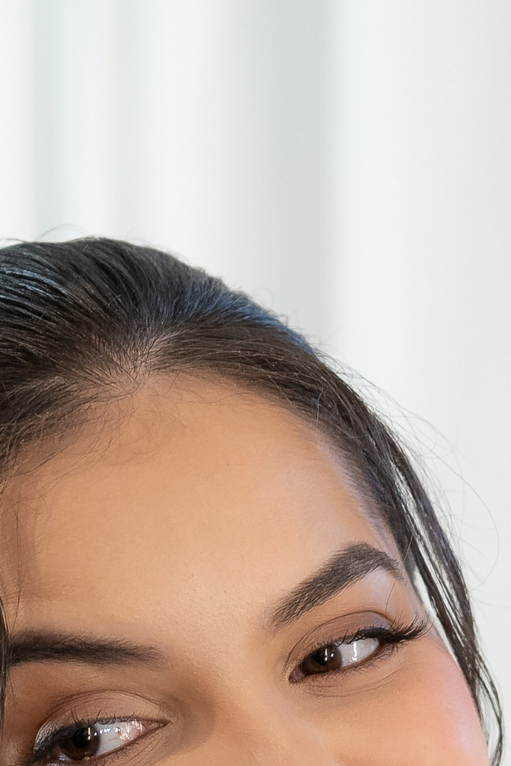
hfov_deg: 5.9
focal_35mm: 234
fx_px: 4980
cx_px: 272
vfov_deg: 8.7
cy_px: 933
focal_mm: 50
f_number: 2.5
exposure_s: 1/250
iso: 1250
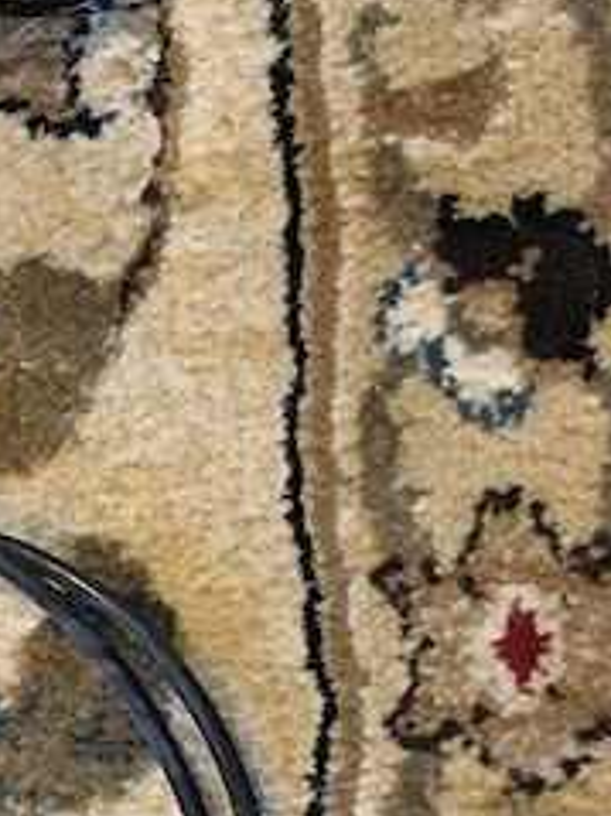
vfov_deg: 20.1
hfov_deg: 14.0
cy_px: 577
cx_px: -375
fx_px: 2285
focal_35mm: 97
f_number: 2.2
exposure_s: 1/10
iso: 80
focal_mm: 4.15
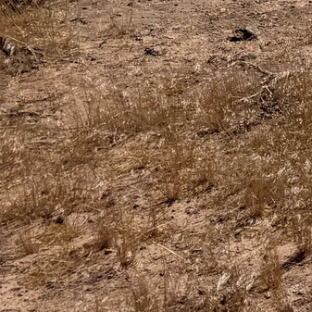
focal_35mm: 129
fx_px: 1315
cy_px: -318
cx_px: 939
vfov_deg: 12.0
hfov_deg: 10.0
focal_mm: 6.76
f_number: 1.78
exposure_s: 1/9009
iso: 80
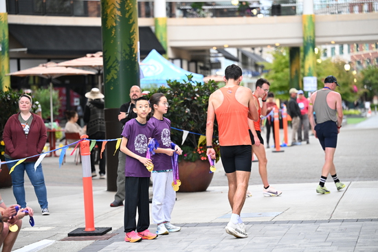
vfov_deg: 11.4
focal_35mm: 120
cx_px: 189
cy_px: 126
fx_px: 1260
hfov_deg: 17.1
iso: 1600
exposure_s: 1/500
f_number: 2.8
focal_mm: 120
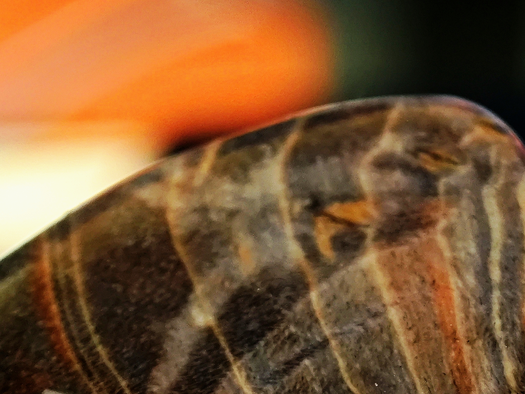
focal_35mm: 185
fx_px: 2806
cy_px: 435
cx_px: 258
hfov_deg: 10.7
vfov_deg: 8.0
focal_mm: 9
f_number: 2
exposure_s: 1/41.7
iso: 1600
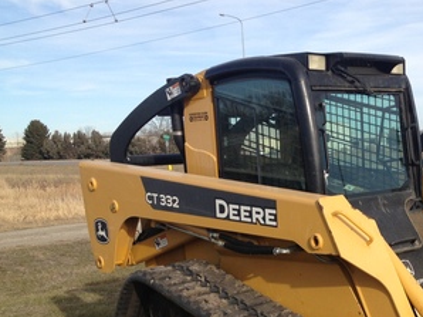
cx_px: 383
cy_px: 264
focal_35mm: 64
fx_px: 781
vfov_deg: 22.5
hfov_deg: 29.0
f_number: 2.4
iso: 50
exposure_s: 1/1255
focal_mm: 4.28
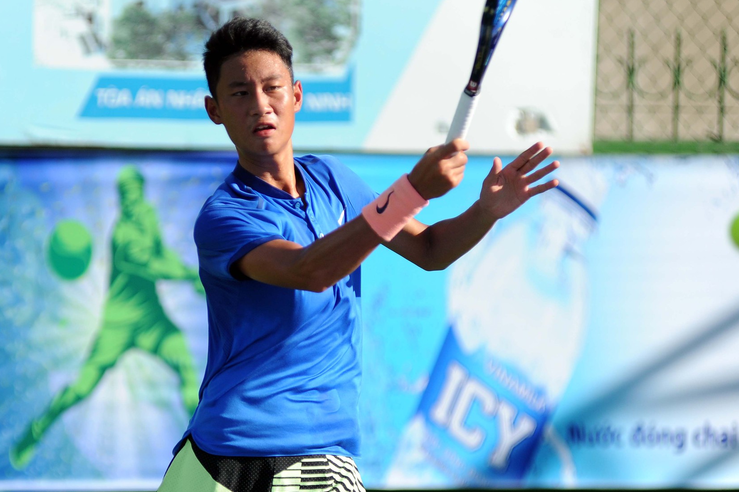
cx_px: 386
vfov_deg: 5.7
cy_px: 243
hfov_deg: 8.5
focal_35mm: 242
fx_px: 4965
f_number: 2.8
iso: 500
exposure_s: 1/5000
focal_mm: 200
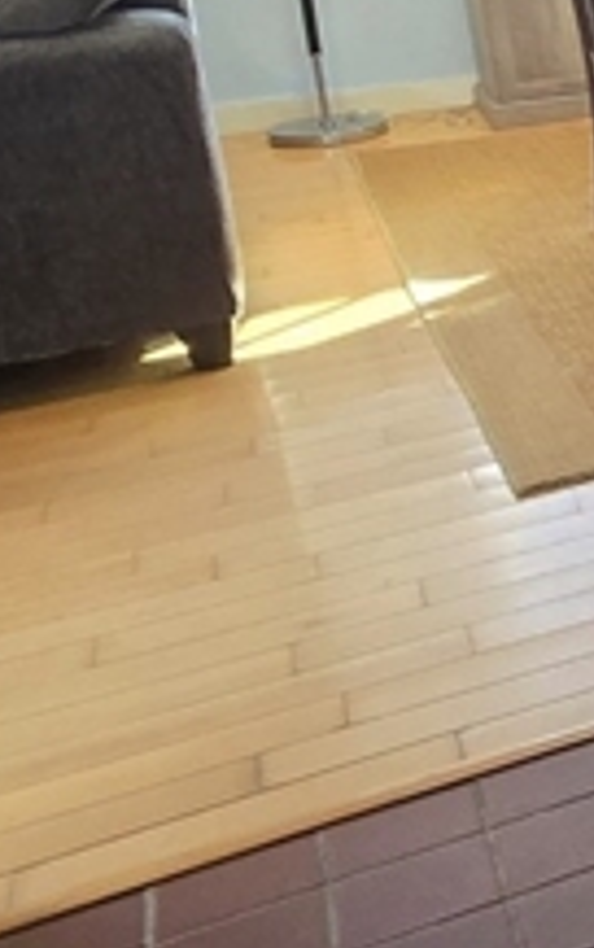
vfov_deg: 30.2
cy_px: 109
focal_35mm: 65
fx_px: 1680
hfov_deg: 11.9
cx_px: 1716
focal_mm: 2.2
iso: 125
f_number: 2.2
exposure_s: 1/60.2
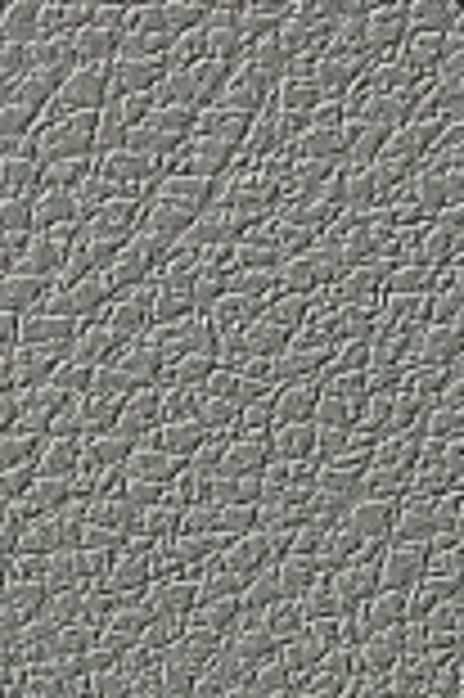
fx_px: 5193
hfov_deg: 3.8
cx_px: 3275
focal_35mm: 268
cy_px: 1464
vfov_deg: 7.4
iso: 25
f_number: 1.8
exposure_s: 1/112
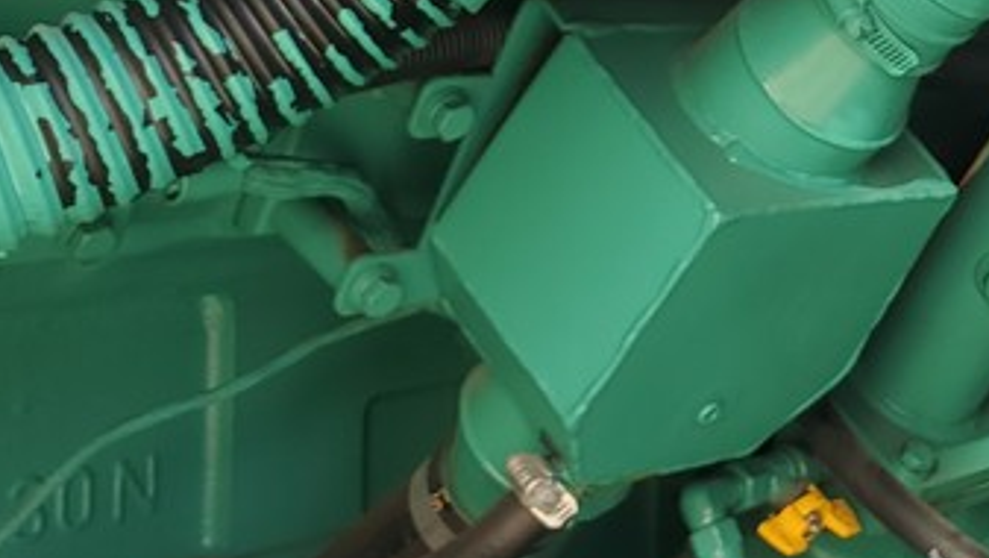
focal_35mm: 86
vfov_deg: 13.3
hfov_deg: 22.1
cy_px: -291
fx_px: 2257
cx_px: 1303
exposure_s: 1/107
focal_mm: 4.3
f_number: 2.4
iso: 50
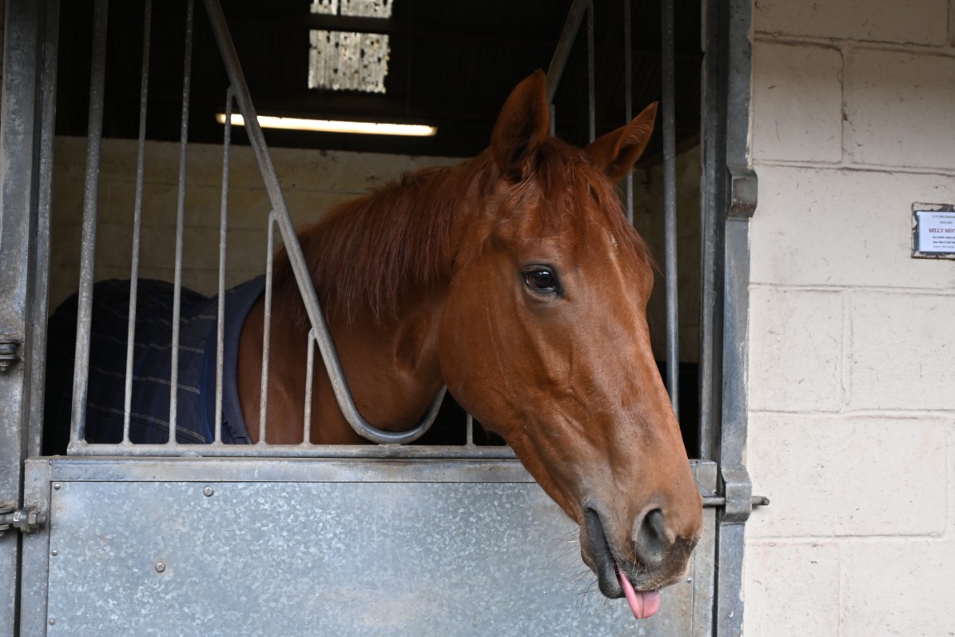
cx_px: 478
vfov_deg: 36.2
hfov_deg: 52.2
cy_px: 318
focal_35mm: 37
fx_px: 975
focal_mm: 24.5
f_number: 5.6
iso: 400
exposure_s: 1/250
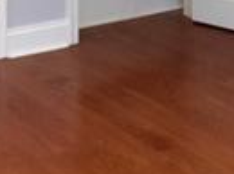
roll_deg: -0.7
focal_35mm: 143
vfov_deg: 9.5
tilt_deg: -4.2
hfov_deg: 13.8
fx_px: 965
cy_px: -204
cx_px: 137
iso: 125
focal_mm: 4.15
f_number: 2.2
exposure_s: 1/30
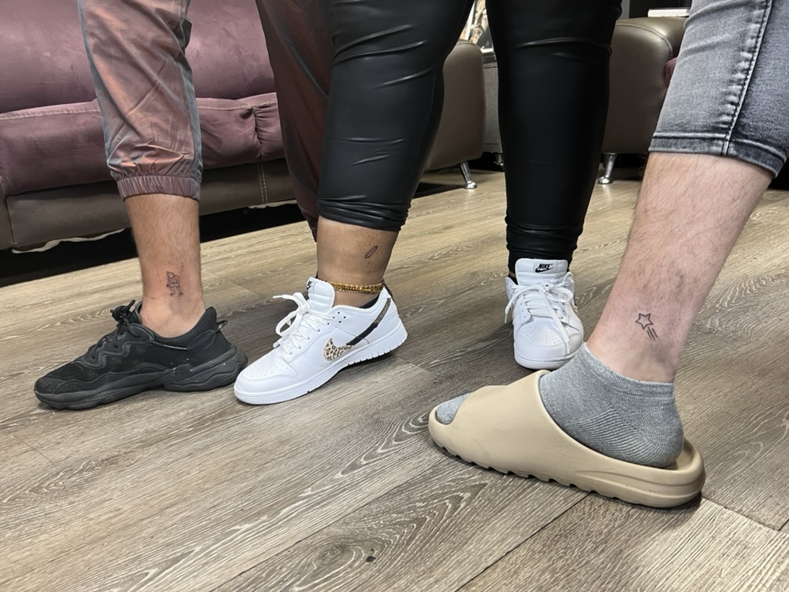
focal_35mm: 26
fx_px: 593
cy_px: 296
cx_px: 394
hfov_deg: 67.3
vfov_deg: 53.1
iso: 160
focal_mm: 5.7
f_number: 1.5
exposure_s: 1/60
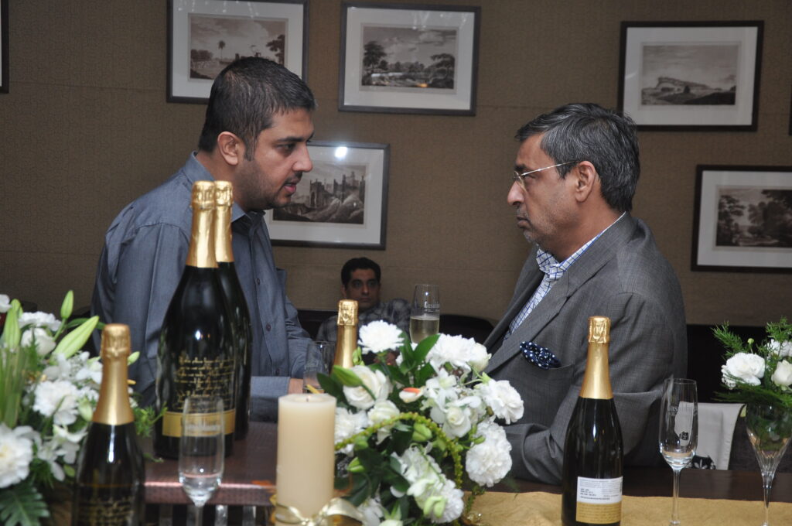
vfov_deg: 21.5
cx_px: 396
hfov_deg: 31.9
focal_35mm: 63
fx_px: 1384
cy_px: 263
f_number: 5.6
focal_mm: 42
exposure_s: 1/180
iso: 400
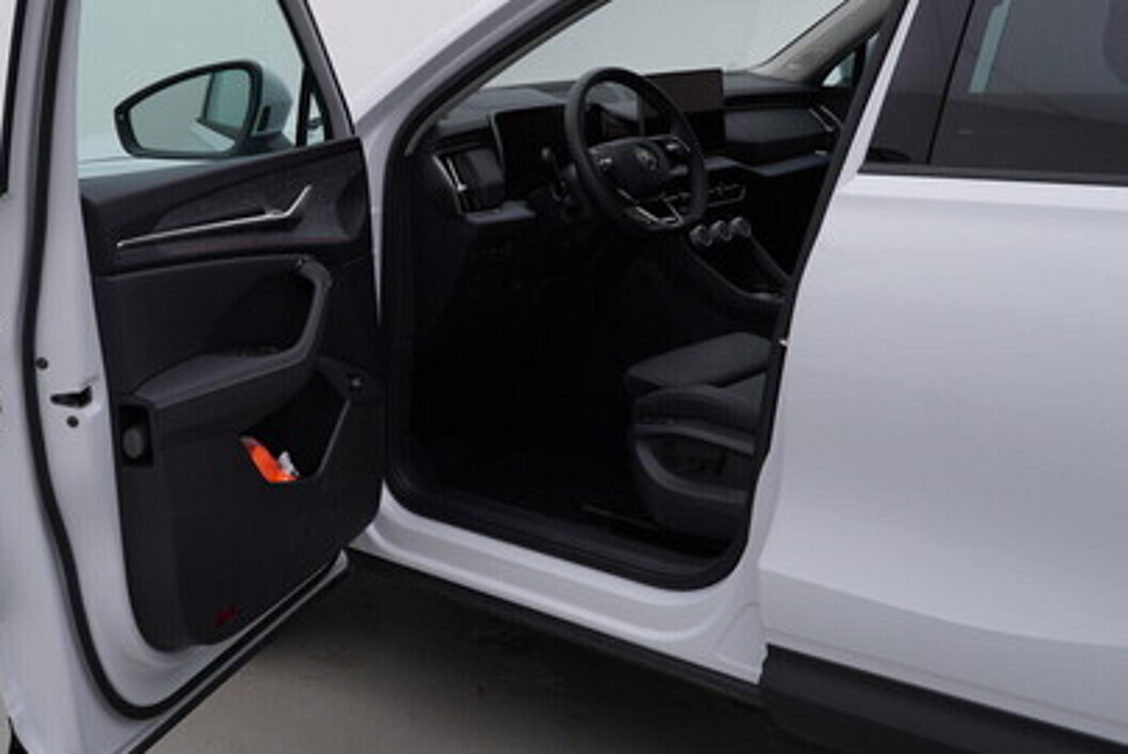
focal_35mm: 49
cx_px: 444
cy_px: 334
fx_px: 1536
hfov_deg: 40.1
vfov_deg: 27.5
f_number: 4.5
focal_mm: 24
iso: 125
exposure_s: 1/100
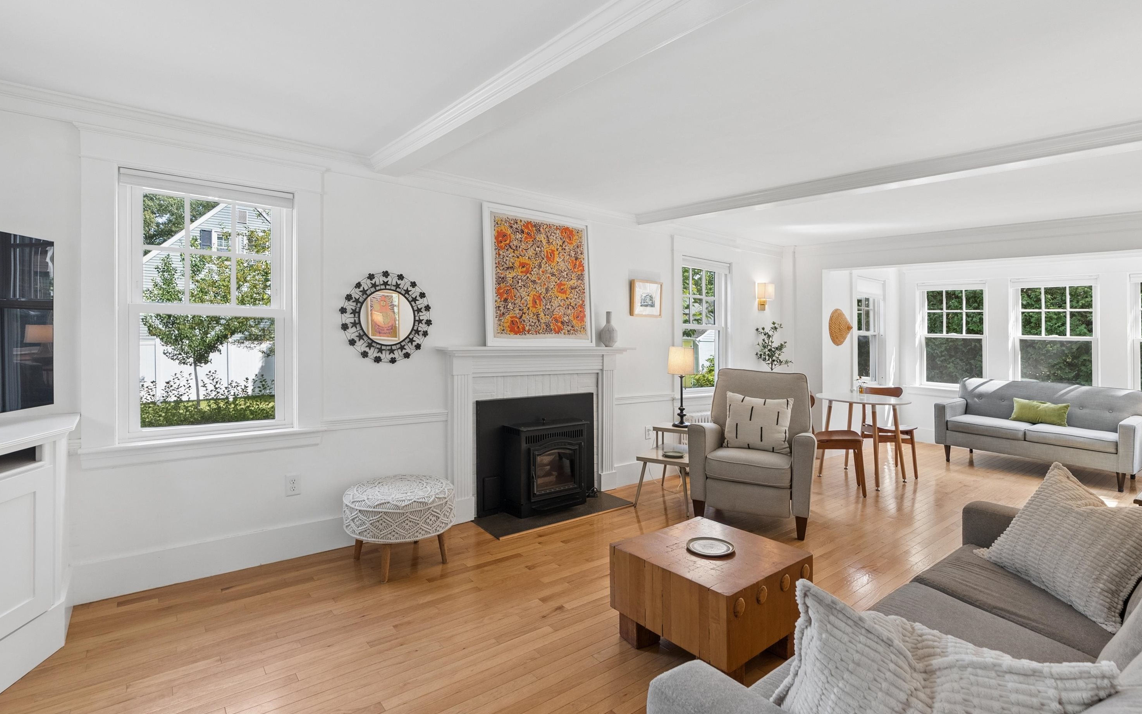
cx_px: 586
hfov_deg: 94.3
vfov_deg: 68.0
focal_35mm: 17
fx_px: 529
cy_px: 345
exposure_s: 1/25
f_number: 7.1
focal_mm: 16
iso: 320
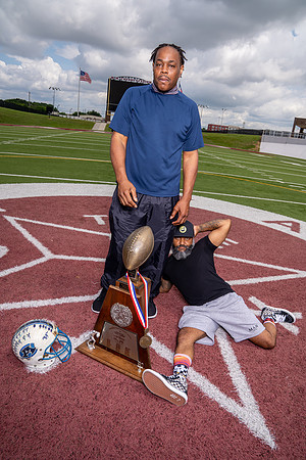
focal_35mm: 24
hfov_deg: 53.1
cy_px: 230
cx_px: 153
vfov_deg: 73.7
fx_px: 306
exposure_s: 1/200
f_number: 11
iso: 125
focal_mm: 24
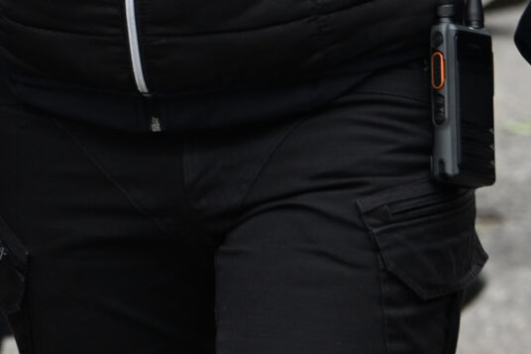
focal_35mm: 478
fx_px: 7048
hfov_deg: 4.3
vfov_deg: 2.9
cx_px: -396
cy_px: -359
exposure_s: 1/500
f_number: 5
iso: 500
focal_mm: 100
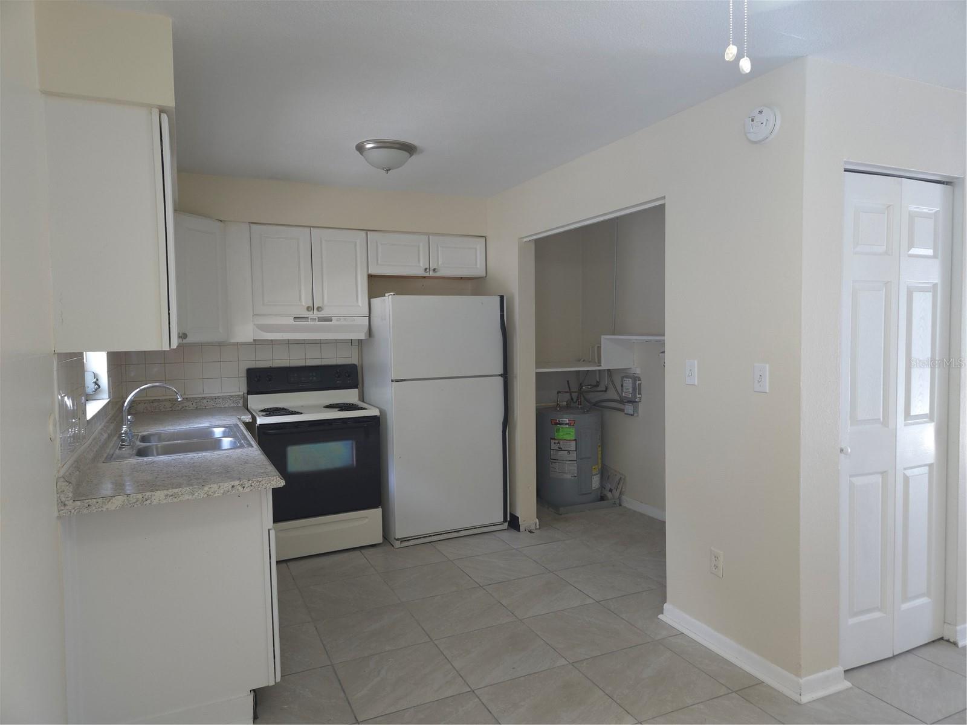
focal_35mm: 23
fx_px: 643
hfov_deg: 73.9
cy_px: 362
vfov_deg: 58.9
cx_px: 484
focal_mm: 5.4
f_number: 1.8
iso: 125
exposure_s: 1/60
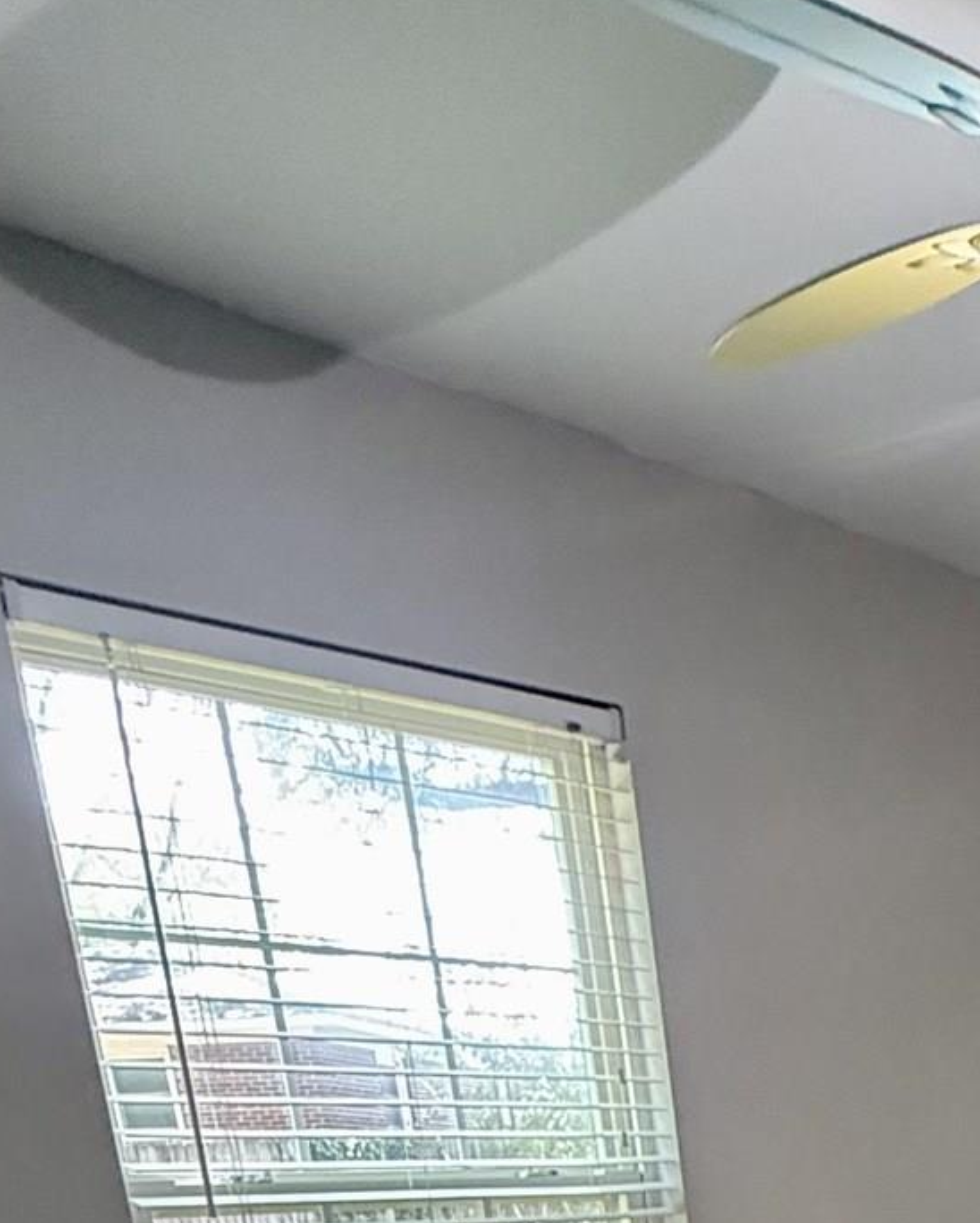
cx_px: 1211
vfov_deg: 30.0
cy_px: 1675
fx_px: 1666
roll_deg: +1.6
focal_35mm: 46
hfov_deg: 28.1
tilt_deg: -17.0
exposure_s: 1/60
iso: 640
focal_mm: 2.22
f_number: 2.2
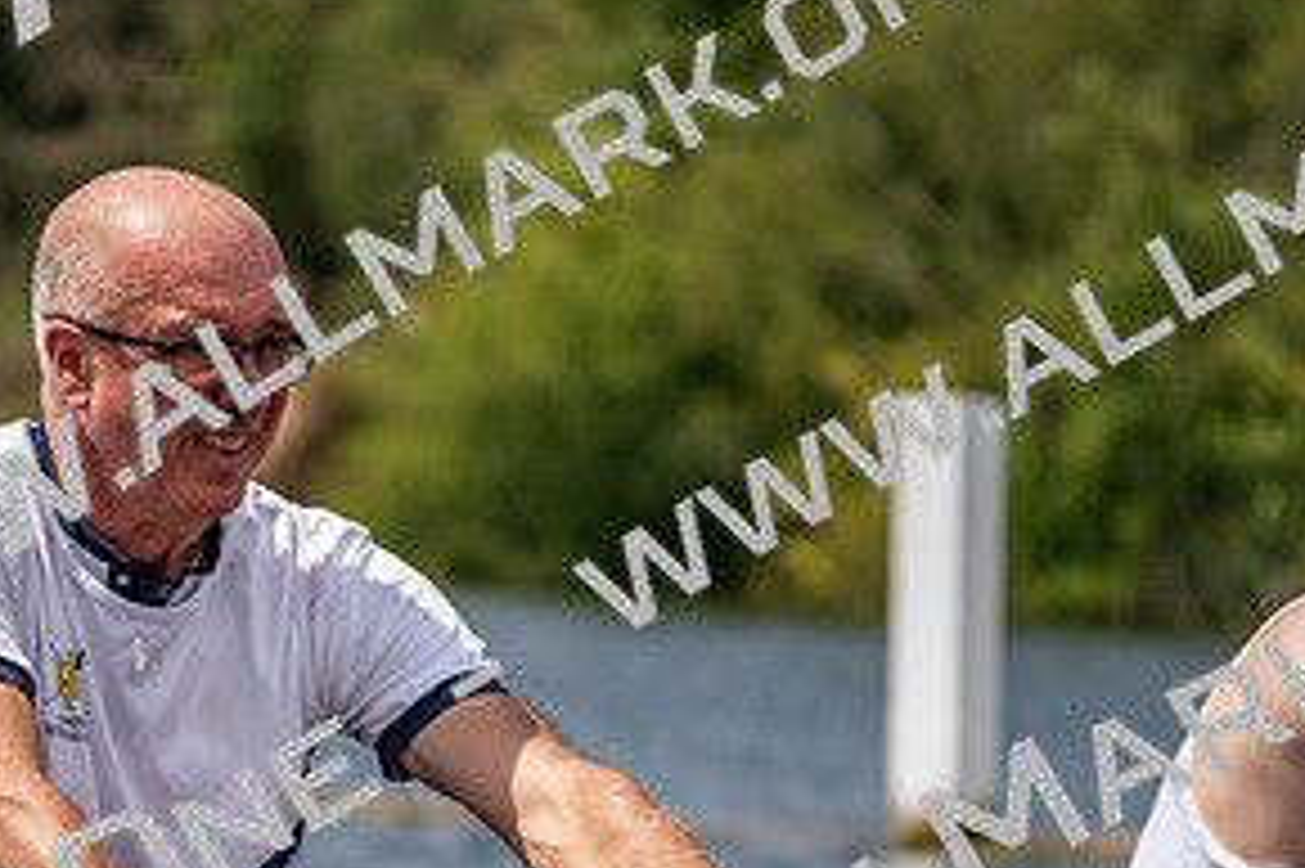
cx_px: 248
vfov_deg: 3.4
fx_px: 14491
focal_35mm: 400
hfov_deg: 5.2
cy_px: 704
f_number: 5.6
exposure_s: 1/1600
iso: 160
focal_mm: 200
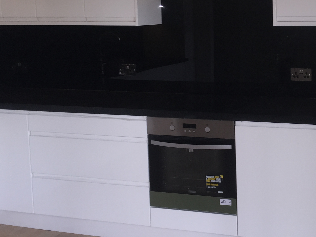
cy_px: 66
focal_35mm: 55
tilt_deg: -6.2
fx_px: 502
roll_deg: +0.2
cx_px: 283
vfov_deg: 26.3
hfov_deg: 33.2
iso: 32
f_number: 2.2
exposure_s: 1/33
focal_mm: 4.15
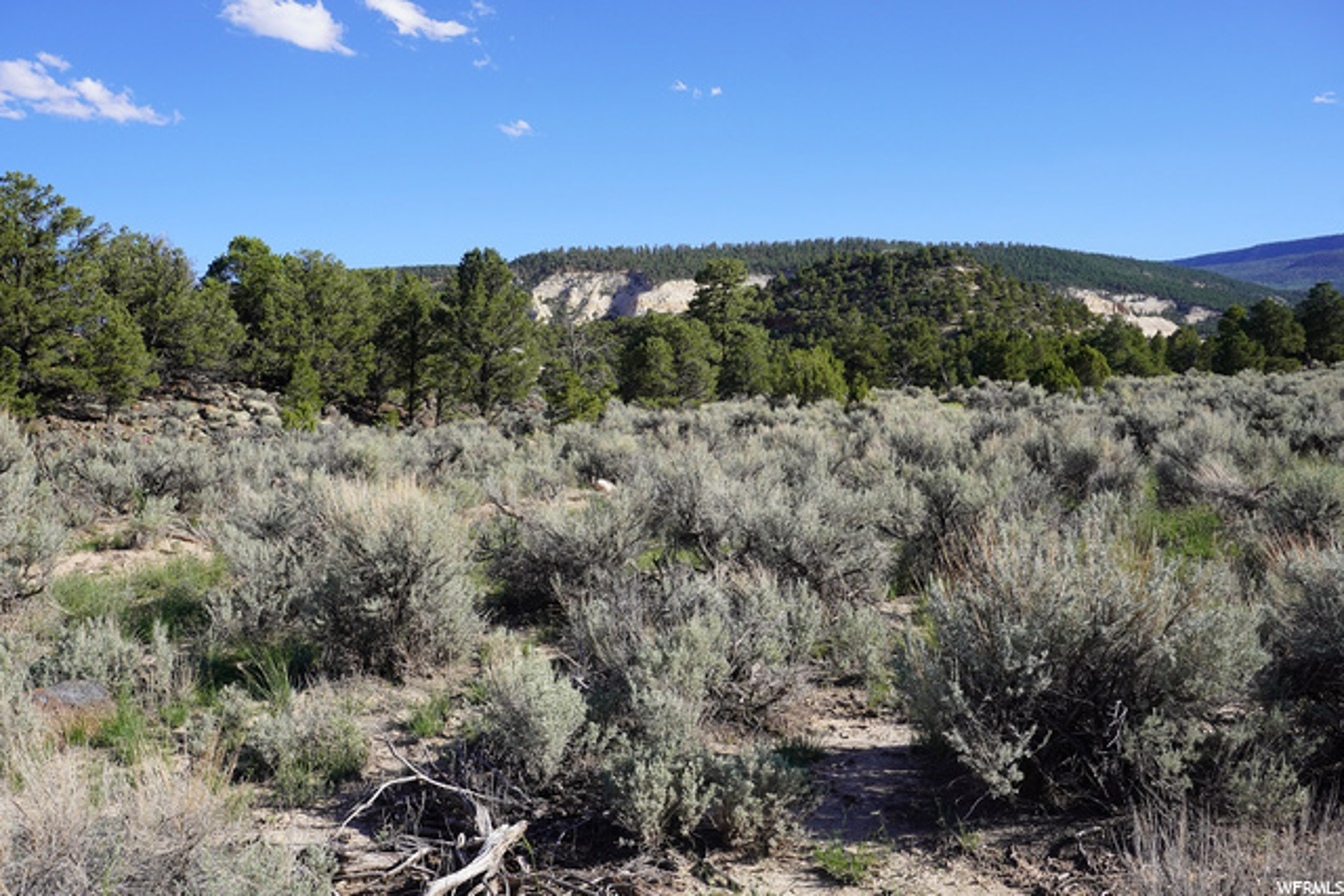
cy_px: 448
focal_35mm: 33
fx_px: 1232
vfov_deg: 40.0
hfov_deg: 57.2
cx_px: 672
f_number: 9
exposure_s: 1/125
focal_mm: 22
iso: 100
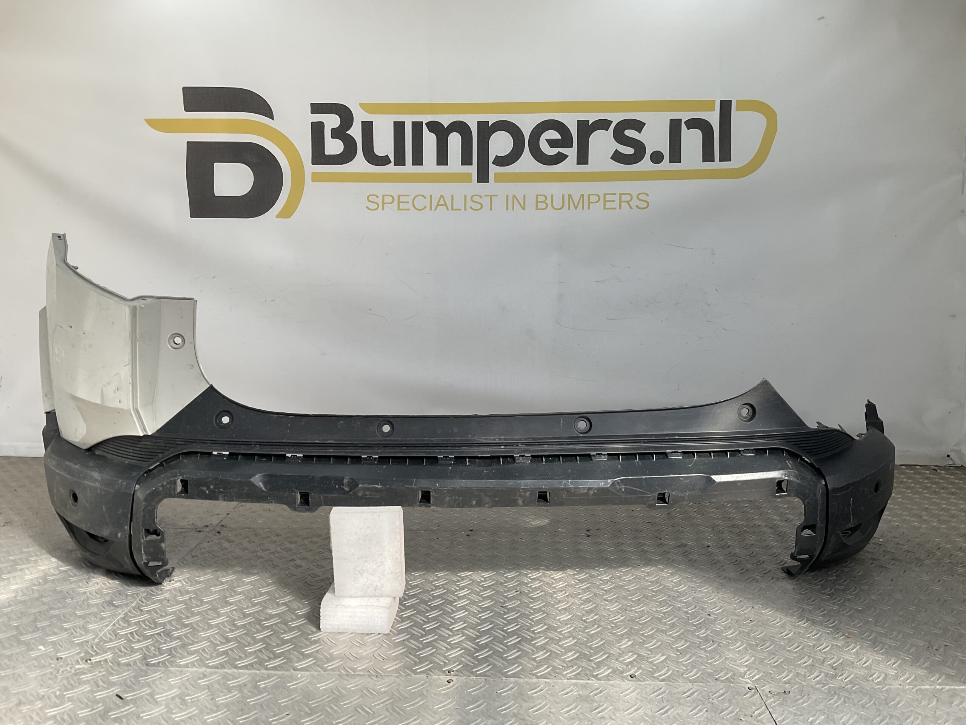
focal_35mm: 29
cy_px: 362
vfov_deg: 48.2
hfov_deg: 61.7
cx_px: 483
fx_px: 809
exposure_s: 1/461
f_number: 1.8
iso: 16
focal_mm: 3
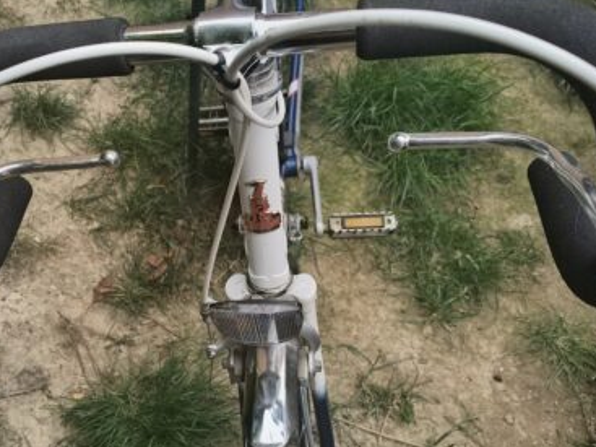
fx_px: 585
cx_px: 218
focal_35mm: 34
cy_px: 228
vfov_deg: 41.8
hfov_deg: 53.3
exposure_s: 1/100
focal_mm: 4.81
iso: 133
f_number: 1.8
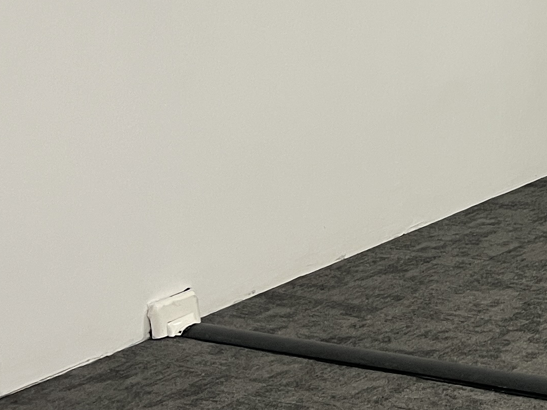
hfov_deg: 17.8
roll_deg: +0.3
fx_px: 1533
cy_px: -99
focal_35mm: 97
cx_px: 860
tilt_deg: -6.4
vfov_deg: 14.7
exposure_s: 1/50
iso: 80
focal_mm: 5.1
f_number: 1.6
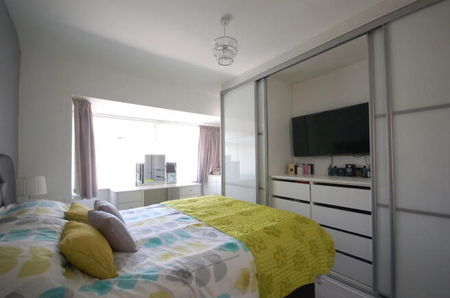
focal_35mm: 15
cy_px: 149
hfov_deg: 100.5
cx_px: 225
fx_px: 187
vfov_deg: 77.1
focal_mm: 10
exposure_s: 1/80
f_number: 4.5
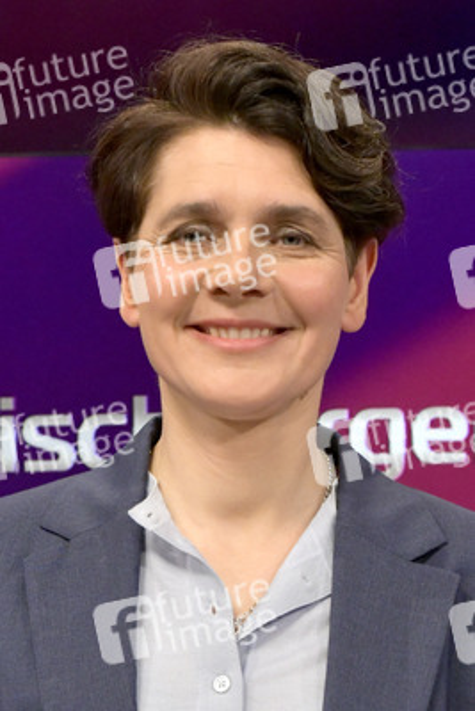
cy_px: 356
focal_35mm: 38
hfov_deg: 35.1
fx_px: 751
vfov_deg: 50.7
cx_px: 238
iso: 2500
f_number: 6.3
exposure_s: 1/320
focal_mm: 38
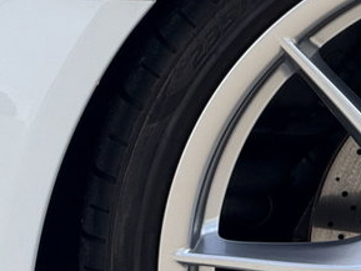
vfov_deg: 3.5
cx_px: 577
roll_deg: -4.0
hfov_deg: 4.6
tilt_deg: -15.8
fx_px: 4434
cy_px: 246
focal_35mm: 425
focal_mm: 15.66
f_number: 2.8
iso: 64
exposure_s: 1/693
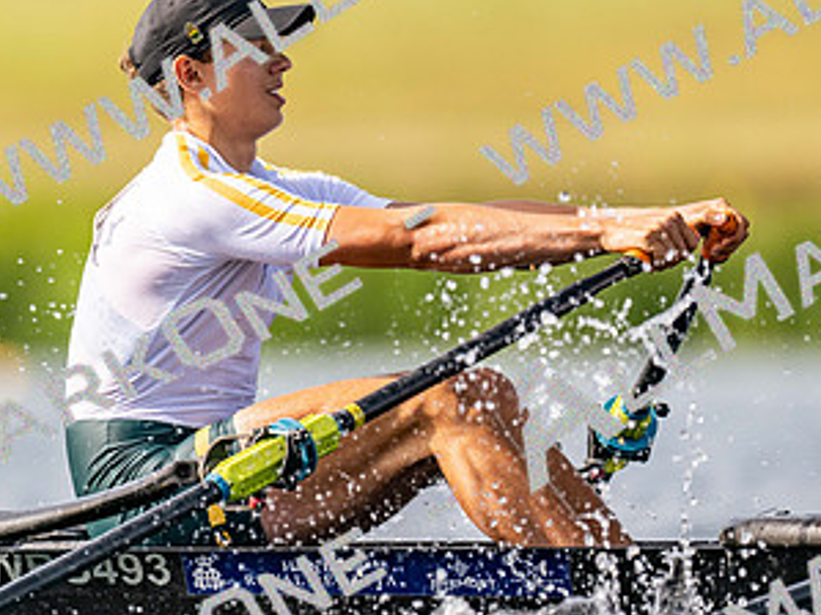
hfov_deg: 1.8
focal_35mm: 1121
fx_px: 26576
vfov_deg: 1.3
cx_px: 280
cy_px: 232
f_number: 4
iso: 200
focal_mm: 600
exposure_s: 1/2500
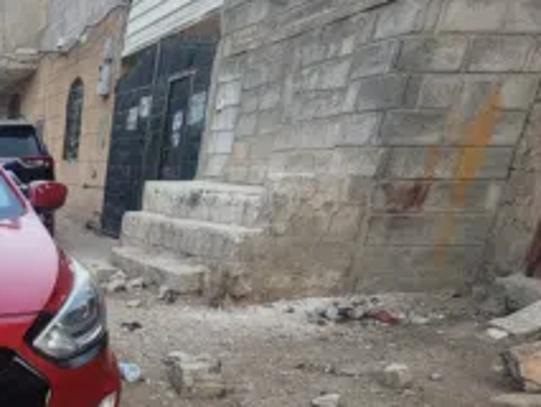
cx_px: -84
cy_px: 450
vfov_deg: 32.3
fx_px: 610
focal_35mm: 39
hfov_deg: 37.9
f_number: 2.2
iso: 320
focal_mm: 2.2
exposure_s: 1/60.2
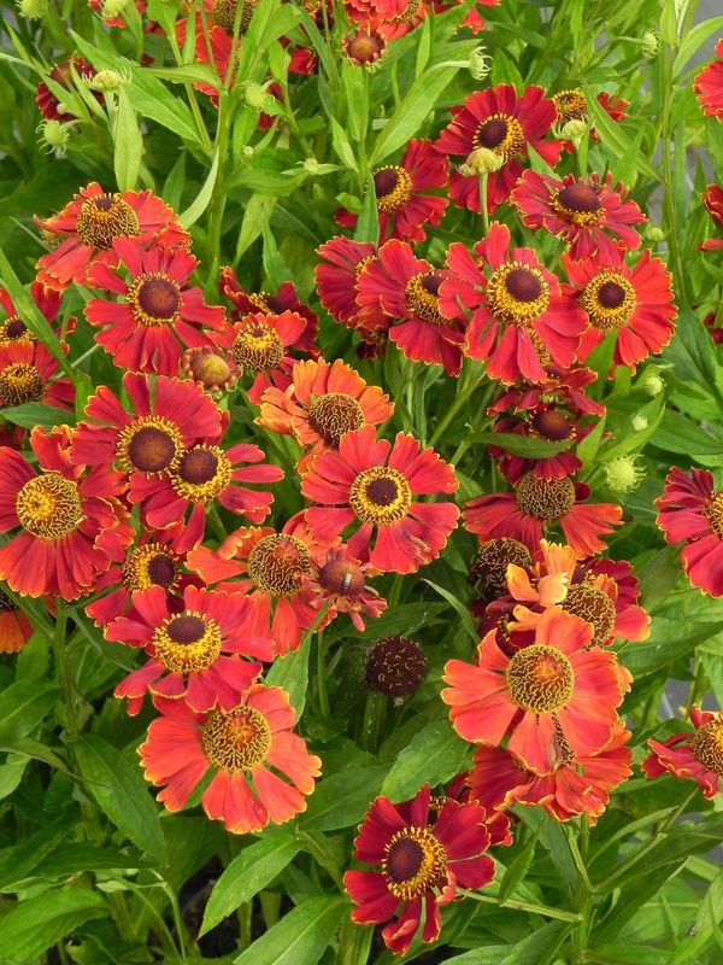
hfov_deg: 22.3
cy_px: 482
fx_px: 1838
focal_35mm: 66
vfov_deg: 29.4
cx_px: 362
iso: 160
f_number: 4
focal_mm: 11.8
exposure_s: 1/320
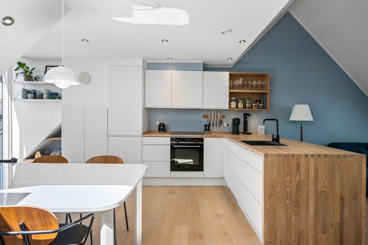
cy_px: 122
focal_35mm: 19
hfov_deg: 86.9
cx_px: 184
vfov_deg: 64.5
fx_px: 194
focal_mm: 19
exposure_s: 1/160
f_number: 8
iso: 320
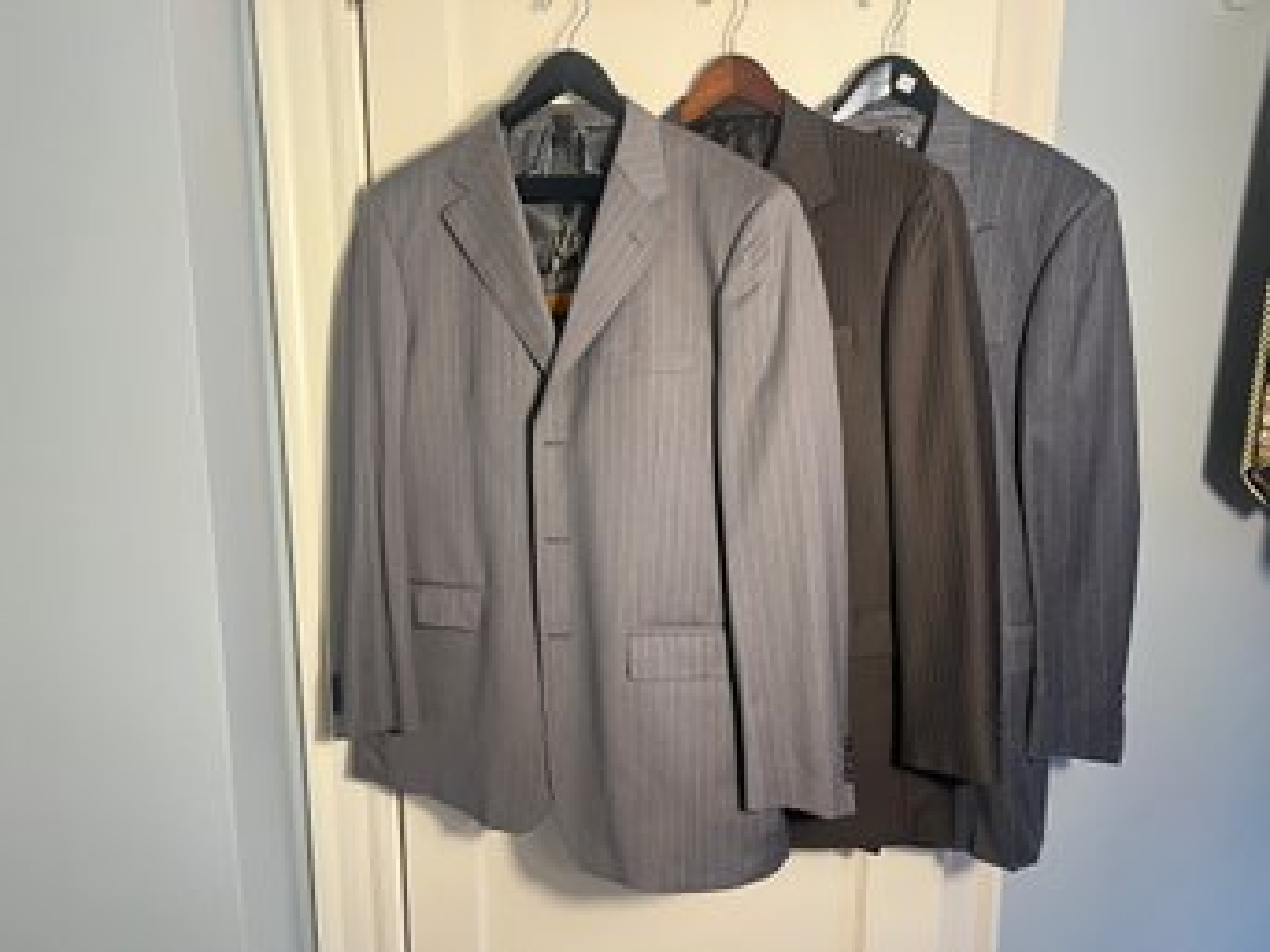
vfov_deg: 53.0
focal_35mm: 26
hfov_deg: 67.3
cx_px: 635
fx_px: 954
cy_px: 476
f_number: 1.5
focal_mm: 5.7
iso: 80
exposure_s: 1/60
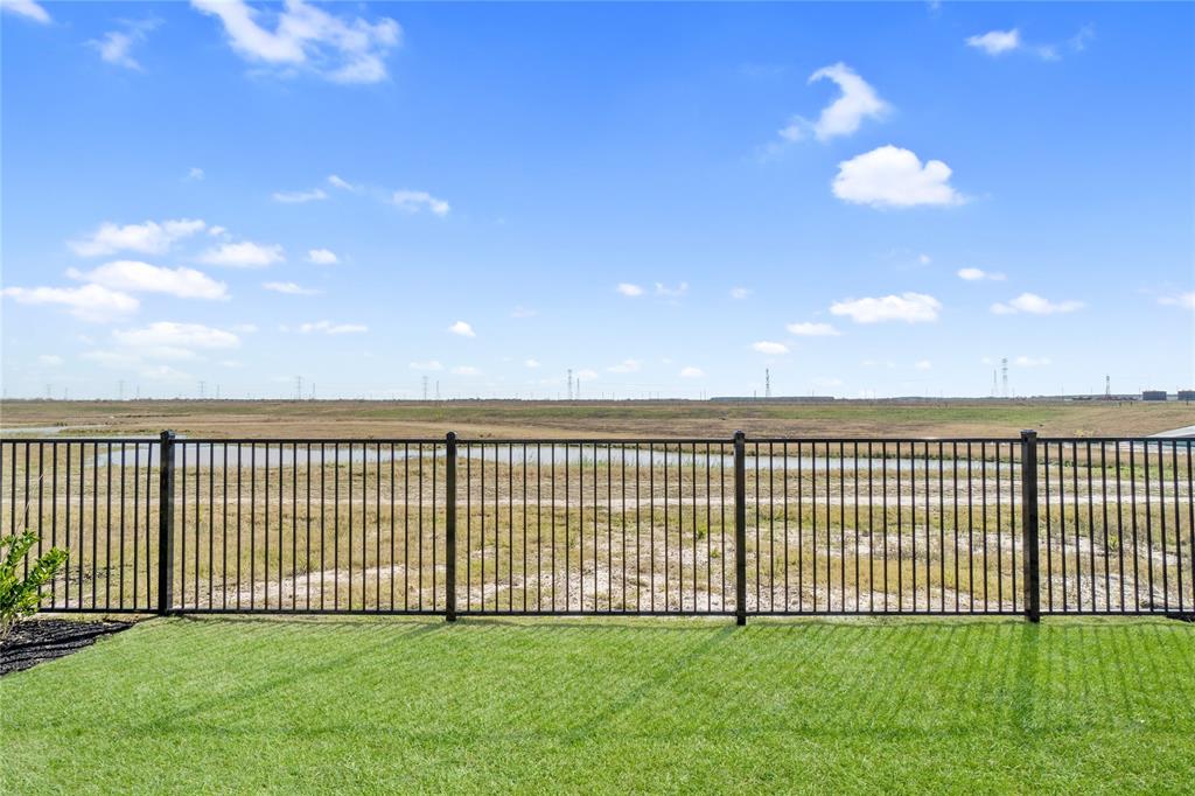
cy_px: 398
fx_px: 548
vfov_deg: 72.0
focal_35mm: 16
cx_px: 598
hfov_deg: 95.0
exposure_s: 1/800
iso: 800
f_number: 9
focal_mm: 11
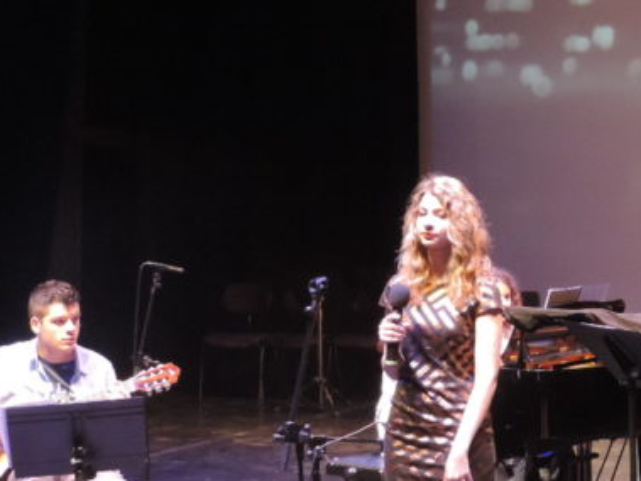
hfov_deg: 17.6
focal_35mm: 108
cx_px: 705
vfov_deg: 13.7
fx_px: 1999
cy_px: 149
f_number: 3.3
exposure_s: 1/13
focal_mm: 7.1
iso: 500
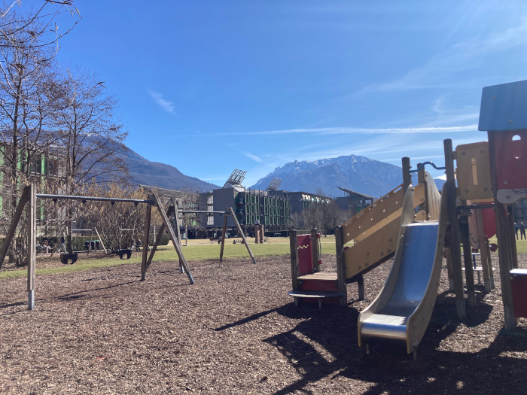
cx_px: 264
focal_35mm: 28
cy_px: 198
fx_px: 426
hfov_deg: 63.4
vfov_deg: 49.7
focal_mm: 3.99
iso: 20
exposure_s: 1/2558
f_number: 1.8
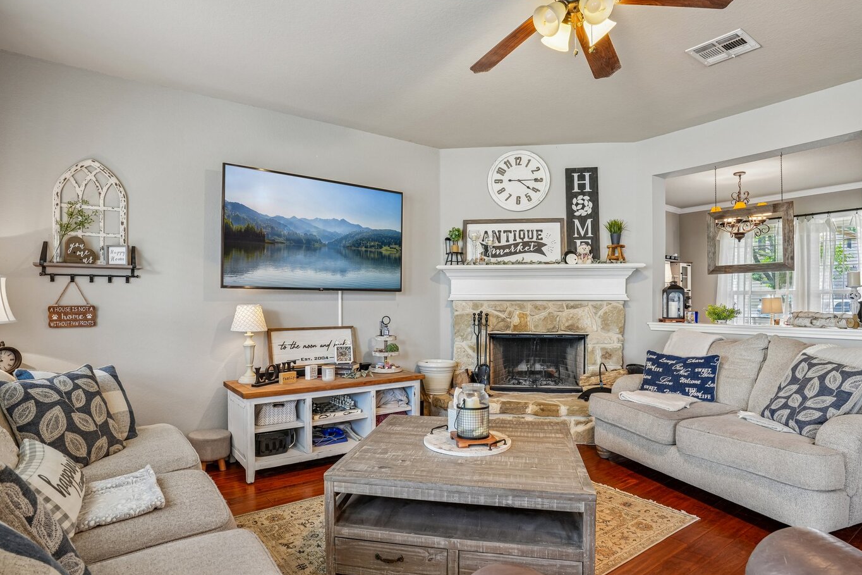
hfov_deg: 86.9
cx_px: 421
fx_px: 455
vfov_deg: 64.5
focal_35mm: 19
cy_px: 305
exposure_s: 1/6
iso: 400
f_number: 8
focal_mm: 16
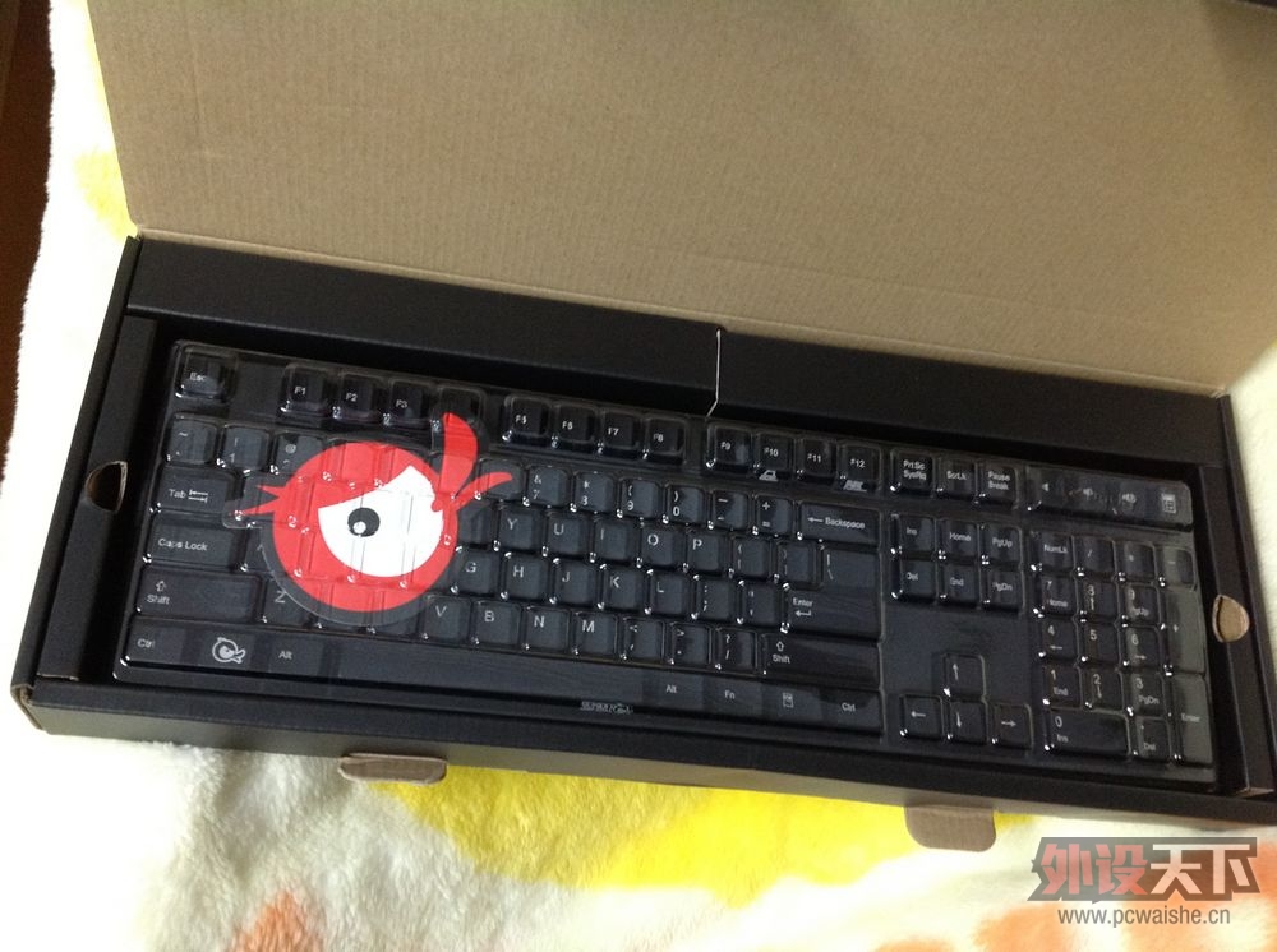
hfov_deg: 52.7
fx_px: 1289
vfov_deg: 40.6
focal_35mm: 35
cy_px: 476
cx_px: 638
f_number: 2.4
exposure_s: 1/15
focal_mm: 4.28
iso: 320
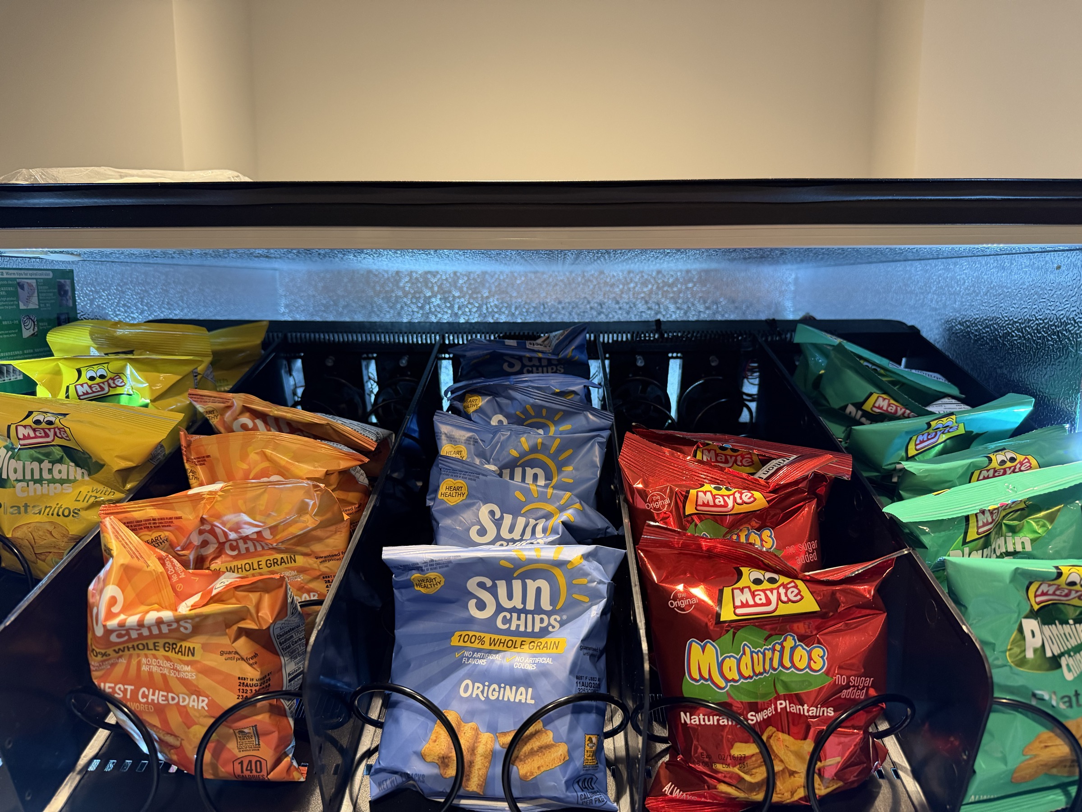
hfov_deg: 71.6
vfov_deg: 56.8
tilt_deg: -9.6
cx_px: 541
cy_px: 406
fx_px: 750
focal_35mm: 24
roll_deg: +0.6
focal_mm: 6.76
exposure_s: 1/60
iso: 320
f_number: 1.78
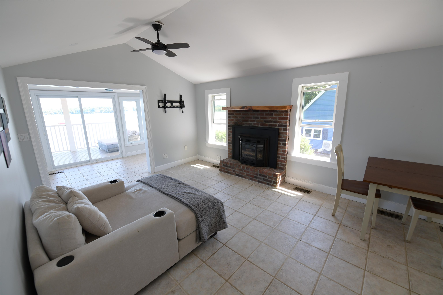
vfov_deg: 81.2
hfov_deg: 104.3
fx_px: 172
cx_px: 222
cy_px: 148
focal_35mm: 14
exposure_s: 1/100
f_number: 5
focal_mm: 14
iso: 400
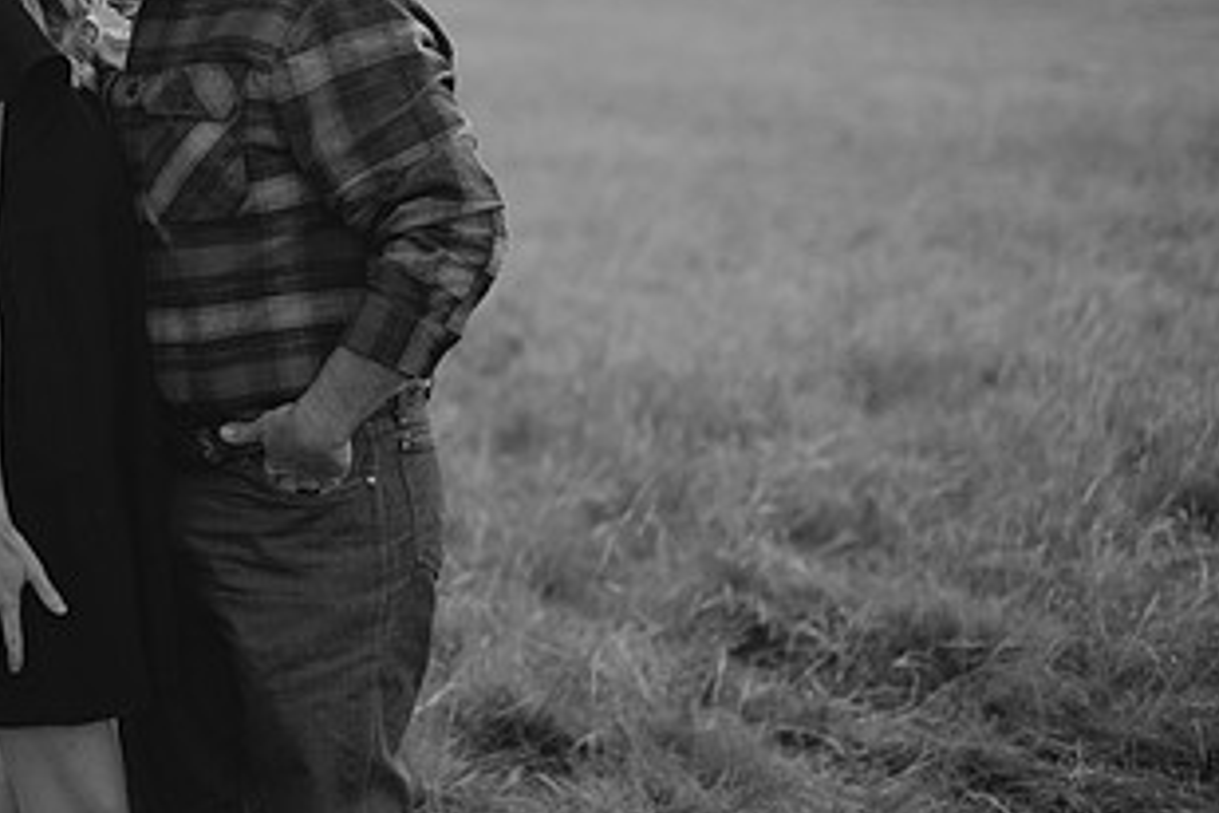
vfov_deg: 14.4
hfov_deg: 21.2
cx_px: 122
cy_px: 105
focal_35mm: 94
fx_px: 3183
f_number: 2
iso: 160
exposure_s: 1/640
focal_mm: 50
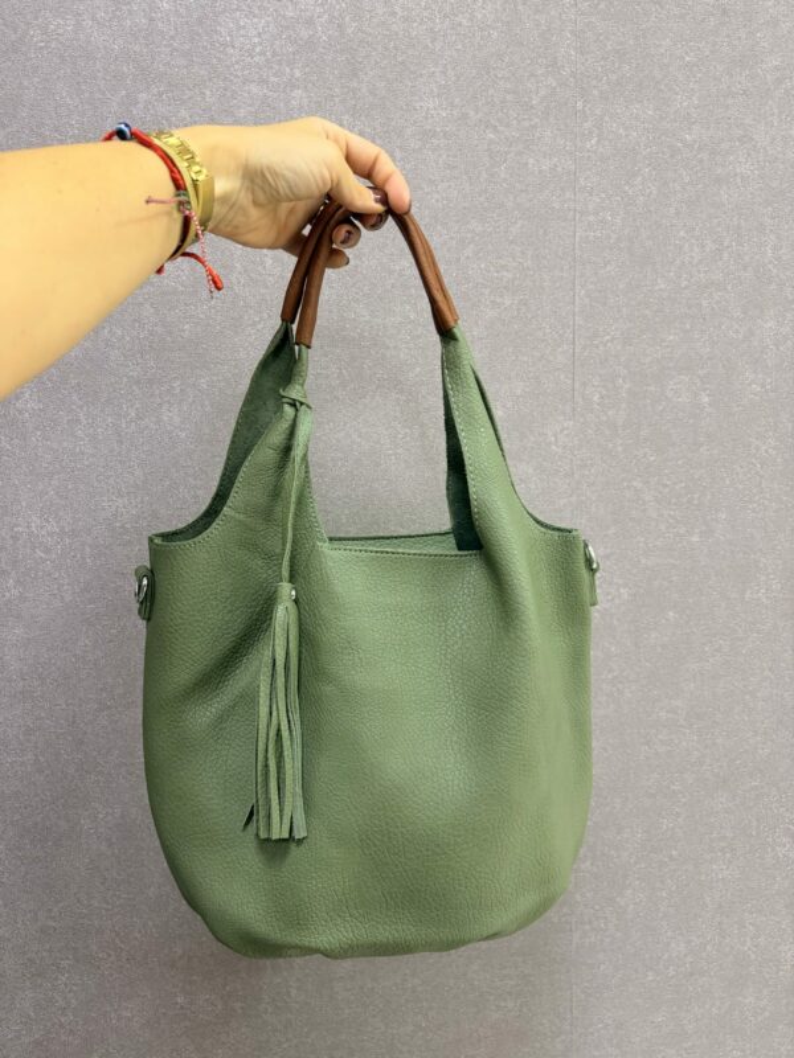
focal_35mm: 26
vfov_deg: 67.3
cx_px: 397
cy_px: 529
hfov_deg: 53.1
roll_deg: +1.3
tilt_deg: -5.1
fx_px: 795
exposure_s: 1/50
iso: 125
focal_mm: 5.96
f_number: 1.6
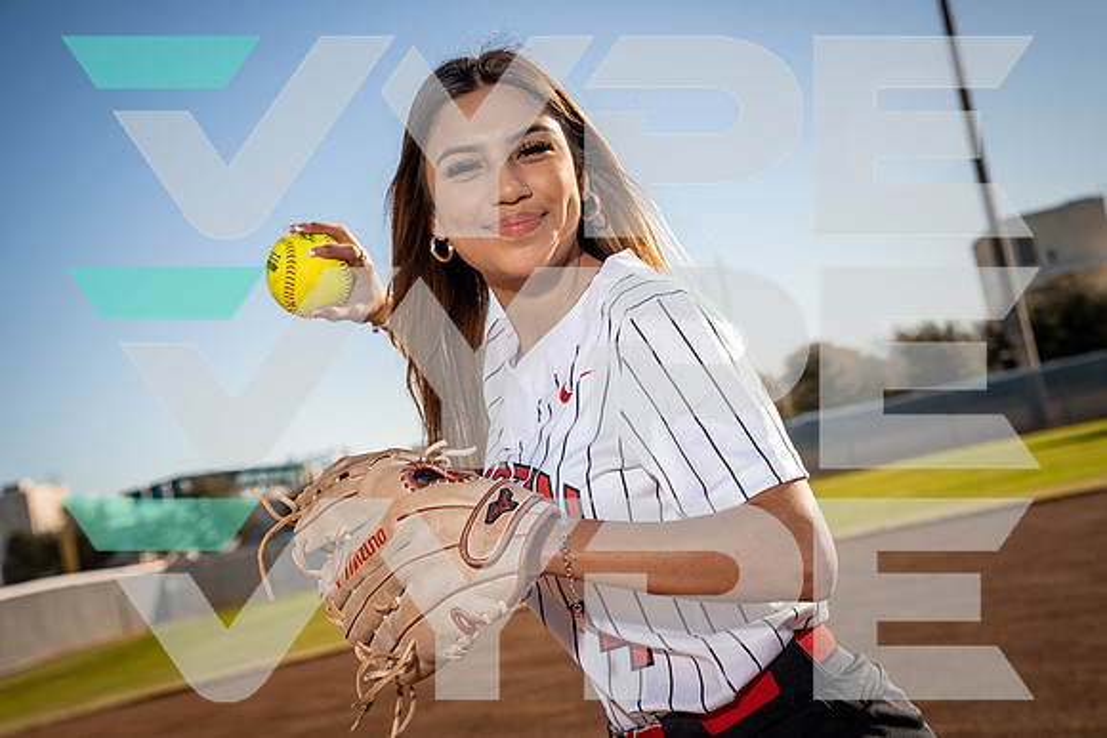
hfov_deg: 36.2
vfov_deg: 24.6
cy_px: 369
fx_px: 1692
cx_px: 554
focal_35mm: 55
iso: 100
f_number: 5.6
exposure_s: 1/250
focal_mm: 55
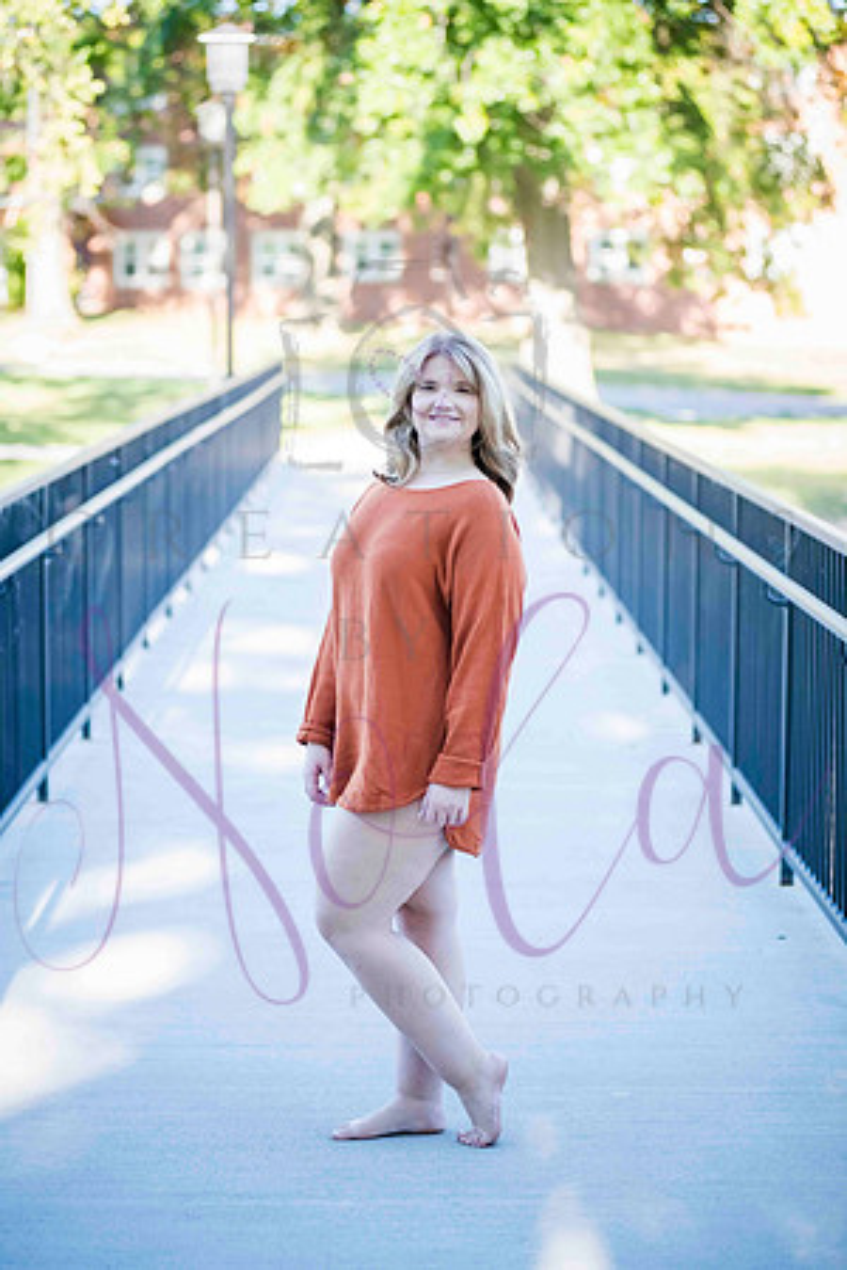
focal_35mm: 92
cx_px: 424
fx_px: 3247
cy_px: 635
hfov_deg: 14.9
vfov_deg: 22.1
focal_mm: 92
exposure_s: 1/800
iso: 800
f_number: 3.5
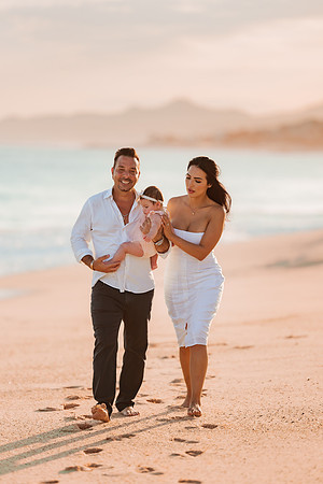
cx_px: 162
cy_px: 242
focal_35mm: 135
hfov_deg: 10.2
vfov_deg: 15.2
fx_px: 1817
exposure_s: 1/3200
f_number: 1.8
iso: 100
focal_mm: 135
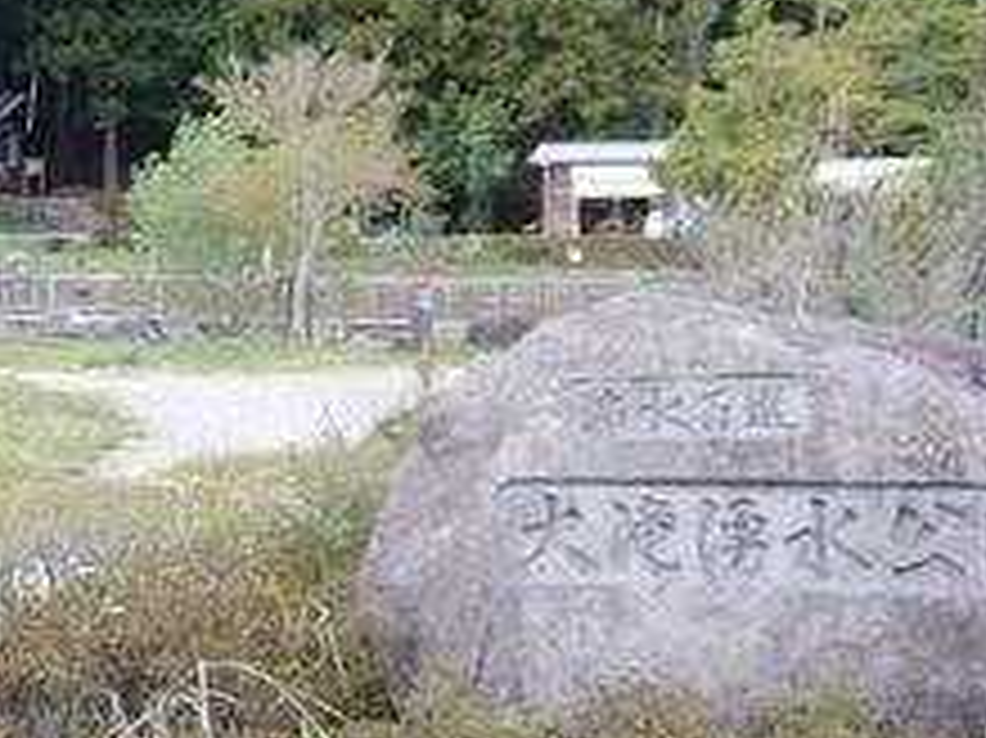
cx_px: -122
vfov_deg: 18.1
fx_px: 2306
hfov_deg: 22.6
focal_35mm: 81
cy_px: 212
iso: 160
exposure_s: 1/100
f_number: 4
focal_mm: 15
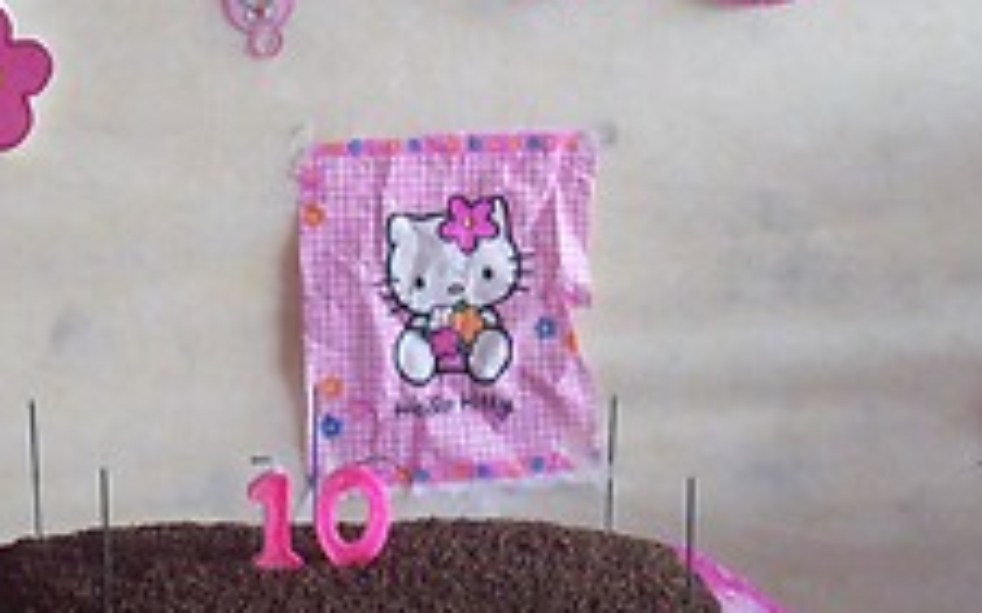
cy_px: 100
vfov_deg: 8.6
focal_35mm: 152
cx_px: 74
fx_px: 4066
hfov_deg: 13.6
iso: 160
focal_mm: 9
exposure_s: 1/60.5
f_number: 3.4
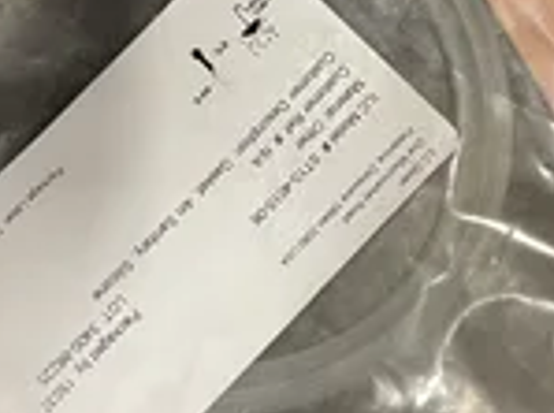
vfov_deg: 20.9
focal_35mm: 70
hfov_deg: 27.5
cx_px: 413
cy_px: 145
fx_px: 1118
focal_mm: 4.2
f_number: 1.6
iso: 160
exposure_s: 1/60
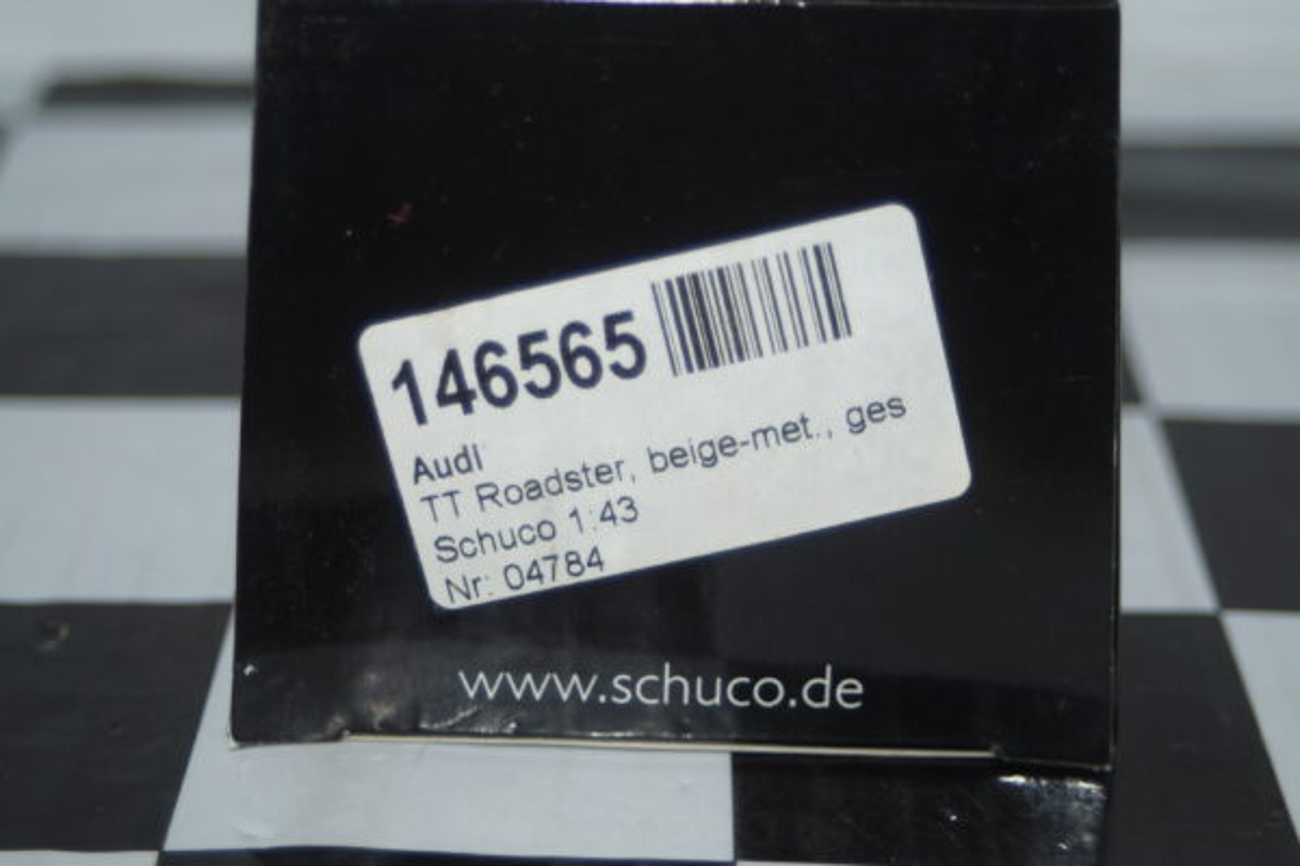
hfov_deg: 22.6
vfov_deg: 15.2
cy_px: 433
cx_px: 650
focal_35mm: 90
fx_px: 3250
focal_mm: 60
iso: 200
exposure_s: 1/80
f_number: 5.6
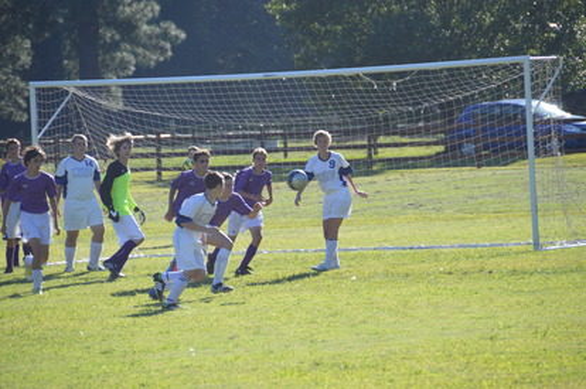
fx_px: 4878
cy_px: 194
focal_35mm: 300
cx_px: 293
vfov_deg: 4.6
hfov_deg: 6.9
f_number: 5.6
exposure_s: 1/500
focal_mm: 200
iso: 220
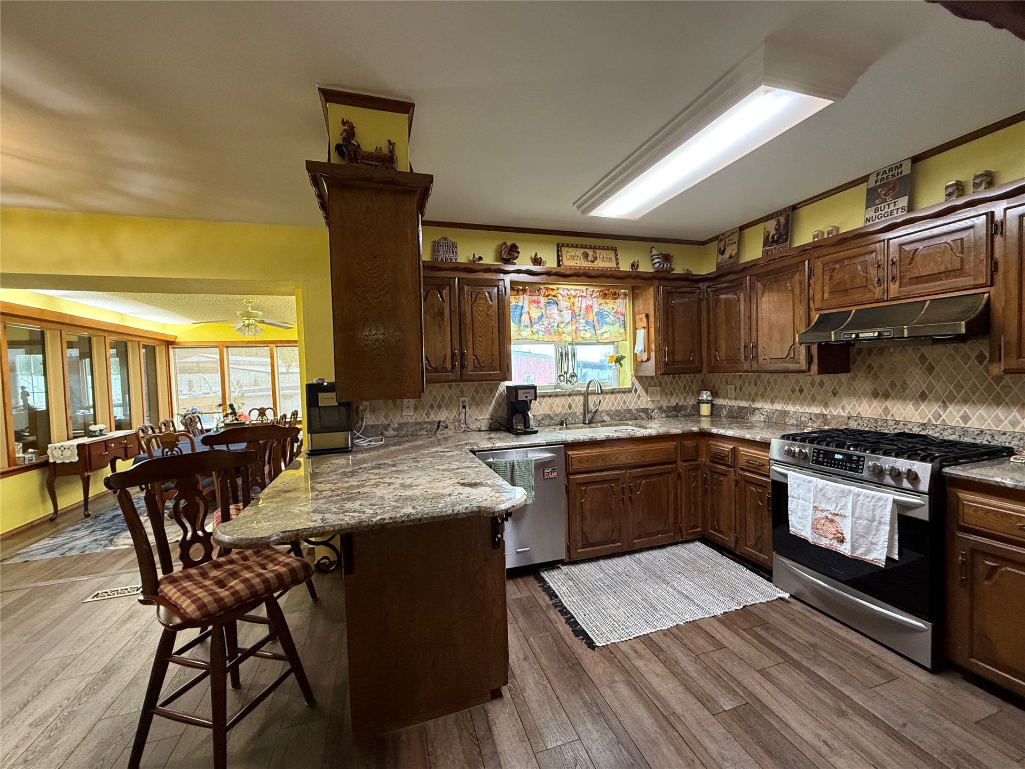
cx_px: 512
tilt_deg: -2.2
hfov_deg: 102.1
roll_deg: +1.4
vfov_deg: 85.7
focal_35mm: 14
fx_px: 415
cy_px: 384
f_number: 2.2
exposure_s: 1/60
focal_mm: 2.22
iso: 400
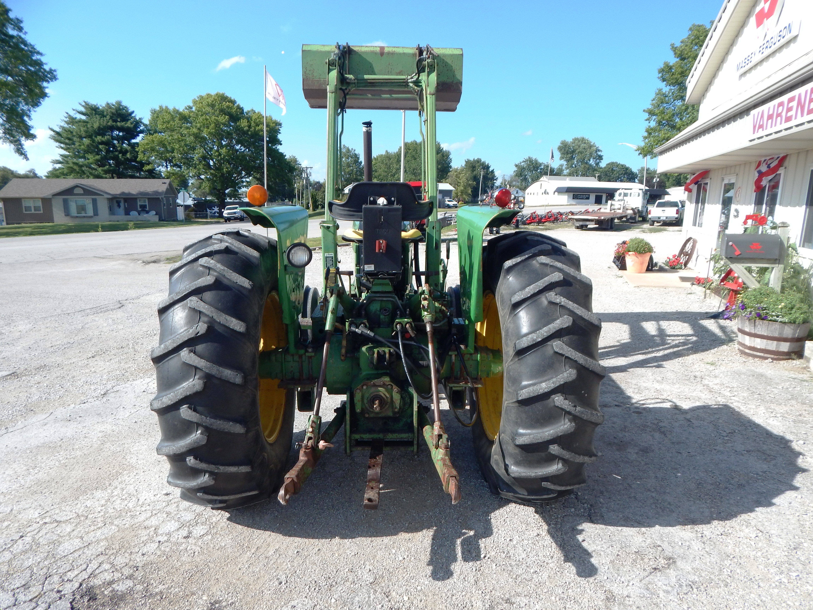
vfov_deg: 61.1
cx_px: 406
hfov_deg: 76.4
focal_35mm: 22
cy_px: 305
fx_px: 517
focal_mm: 4
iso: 125
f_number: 3
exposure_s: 1/800
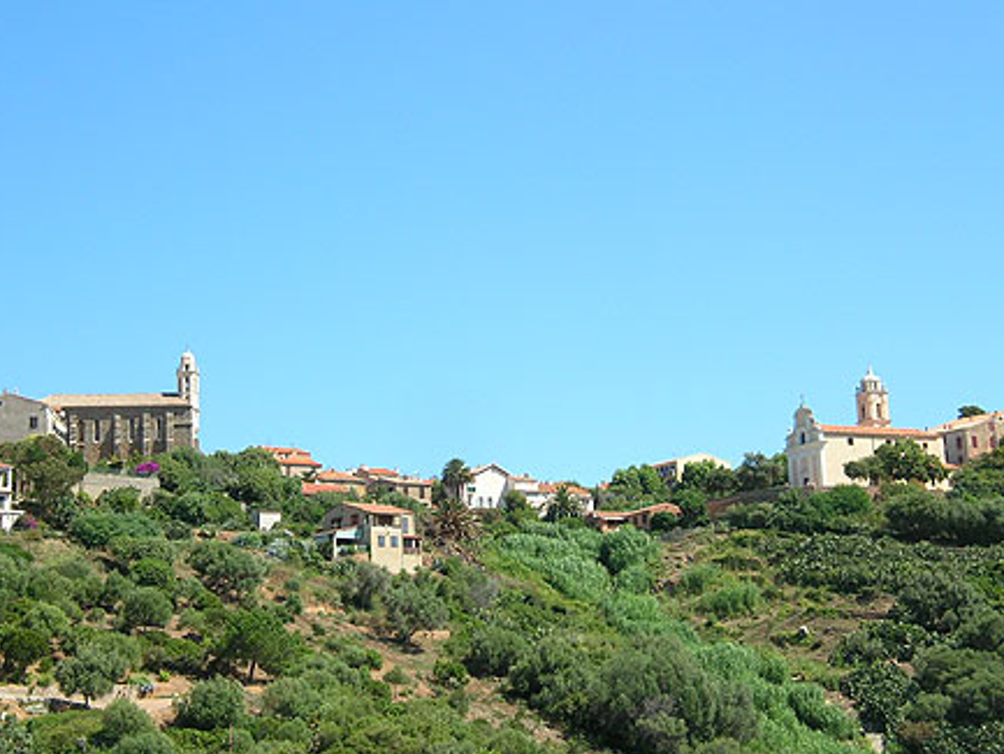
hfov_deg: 24.1
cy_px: 374
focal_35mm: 81
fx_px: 2350
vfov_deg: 18.2
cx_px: 489
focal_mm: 12.8
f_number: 4.7
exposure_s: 1/391
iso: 71
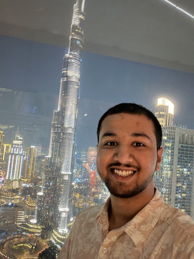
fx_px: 224
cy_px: 130
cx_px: 97
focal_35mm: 30
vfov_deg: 60.0
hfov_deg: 46.8
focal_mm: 2.71
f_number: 1.9
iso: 1250
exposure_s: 1/7
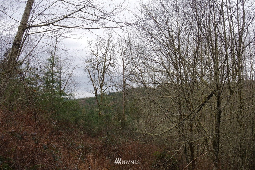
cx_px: 128
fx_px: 262
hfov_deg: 51.9
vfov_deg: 35.9
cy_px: 85
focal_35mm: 37
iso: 200
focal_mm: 14
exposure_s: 1/160
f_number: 6.3
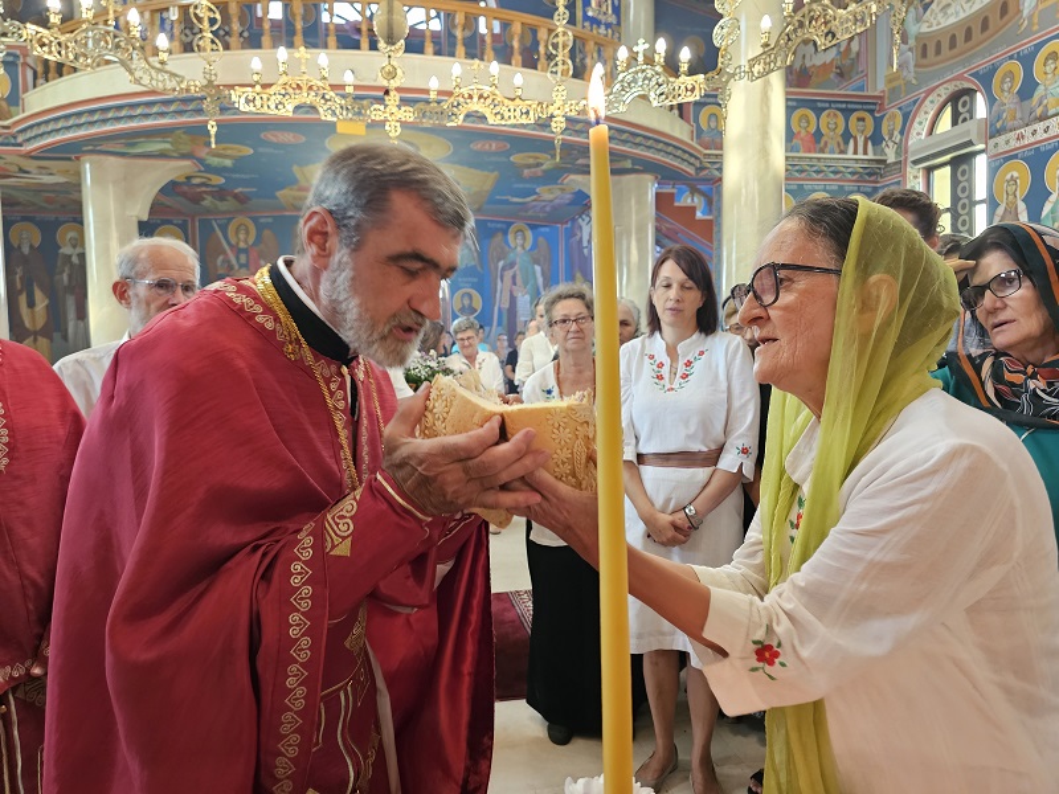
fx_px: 704
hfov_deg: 73.9
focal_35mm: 23
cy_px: 397
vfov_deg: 58.9
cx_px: 530
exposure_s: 1/60
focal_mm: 6.3
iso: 640
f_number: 1.7
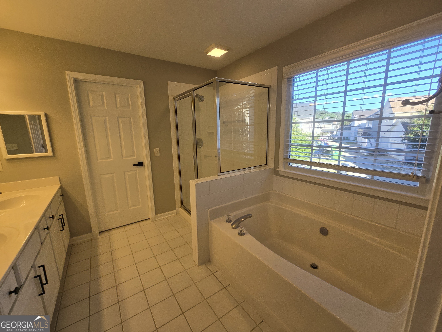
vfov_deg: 89.9
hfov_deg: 106.2
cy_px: 166
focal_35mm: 13
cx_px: 221
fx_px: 166
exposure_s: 1/311
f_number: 2.2
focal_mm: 2.2
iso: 50
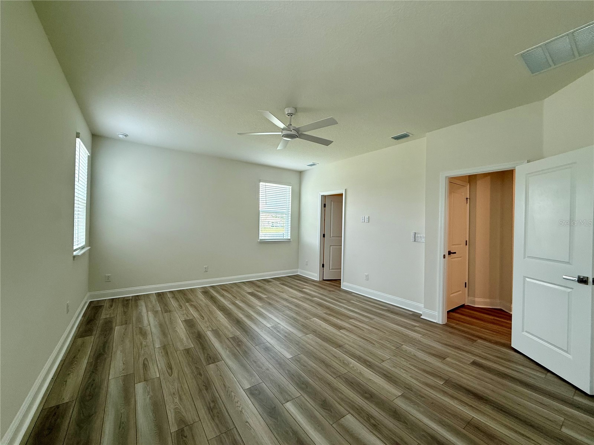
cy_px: 222
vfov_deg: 85.7
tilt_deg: -0.1
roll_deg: -1.3
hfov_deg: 102.1
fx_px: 240
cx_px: 297
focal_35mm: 14
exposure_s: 1/120
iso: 125
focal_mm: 2.22
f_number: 2.2
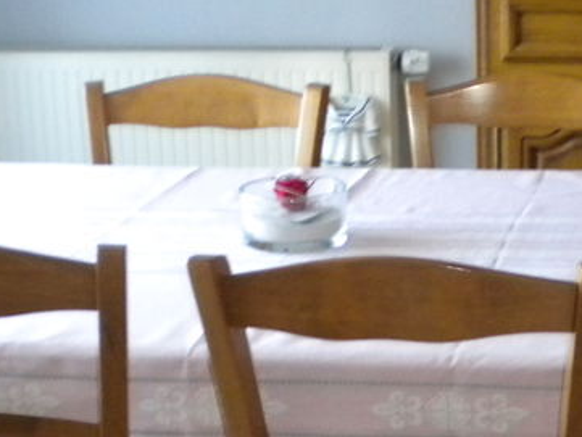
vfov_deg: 15.2
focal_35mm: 97
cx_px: 374
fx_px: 1631
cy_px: 332
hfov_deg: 20.2
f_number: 3.1
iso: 400
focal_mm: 6.3
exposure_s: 1/30.8
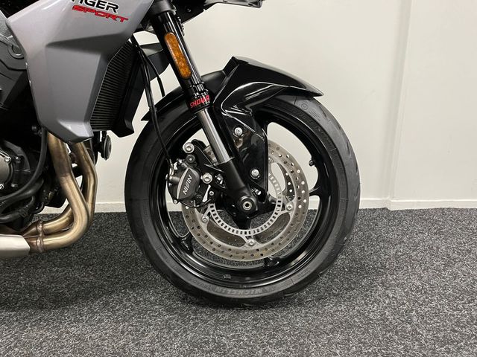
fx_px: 358
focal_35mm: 26
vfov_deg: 53.1
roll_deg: +0.6
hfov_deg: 67.3
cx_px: 238
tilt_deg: -15.1
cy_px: 178
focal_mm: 5.1
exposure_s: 1/50
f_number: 1.6
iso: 250
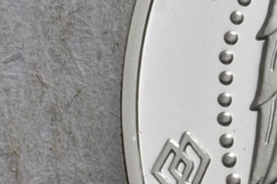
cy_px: 139
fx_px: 3986
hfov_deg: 3.8
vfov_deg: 2.6
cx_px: 950
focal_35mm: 519
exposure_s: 1/250
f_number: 14
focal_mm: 50
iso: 400
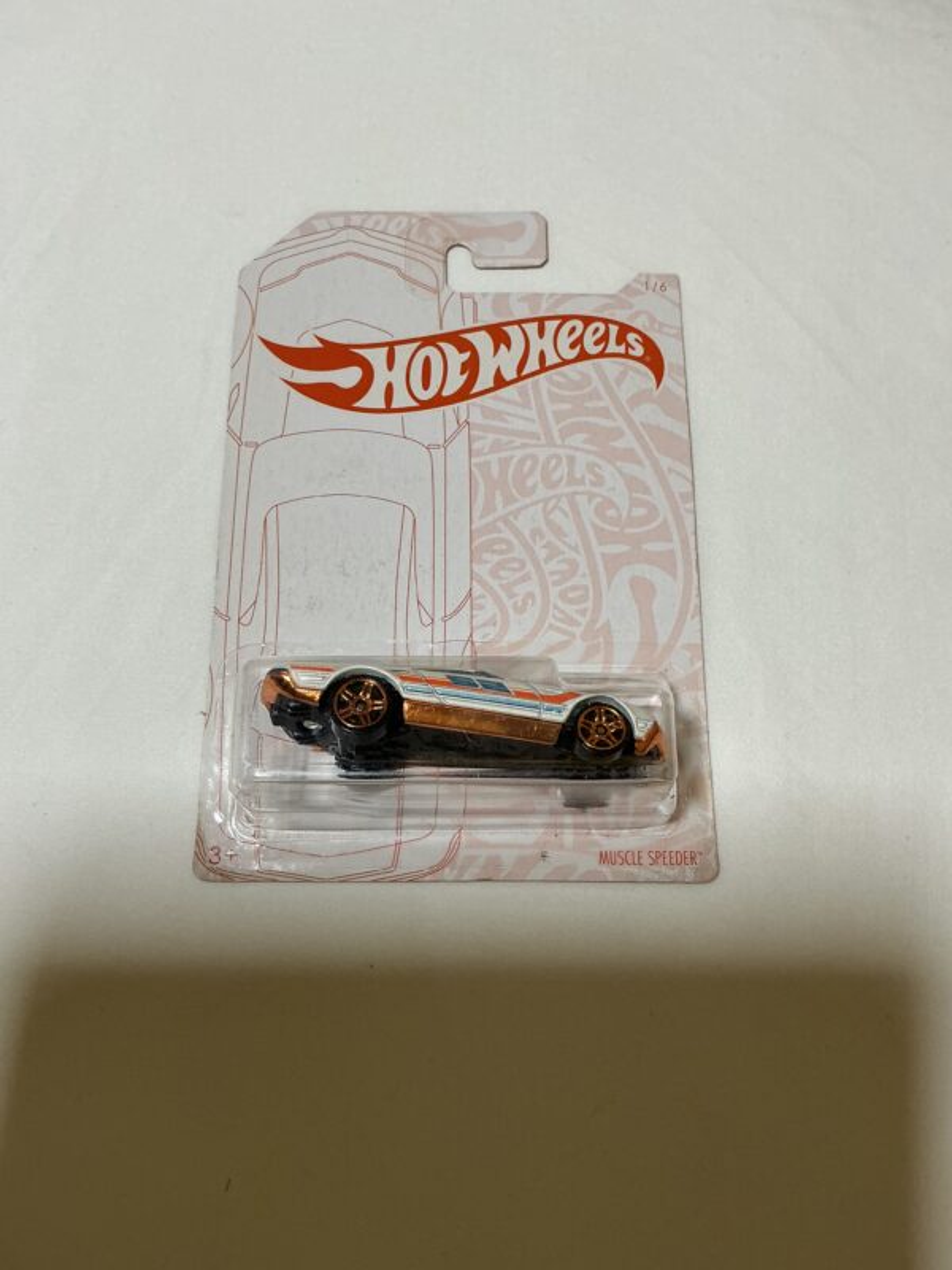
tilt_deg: -74.1
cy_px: 635
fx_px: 1063
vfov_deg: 61.7
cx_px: 476
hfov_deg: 48.2
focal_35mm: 29
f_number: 1.8
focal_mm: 3
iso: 80
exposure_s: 1/60
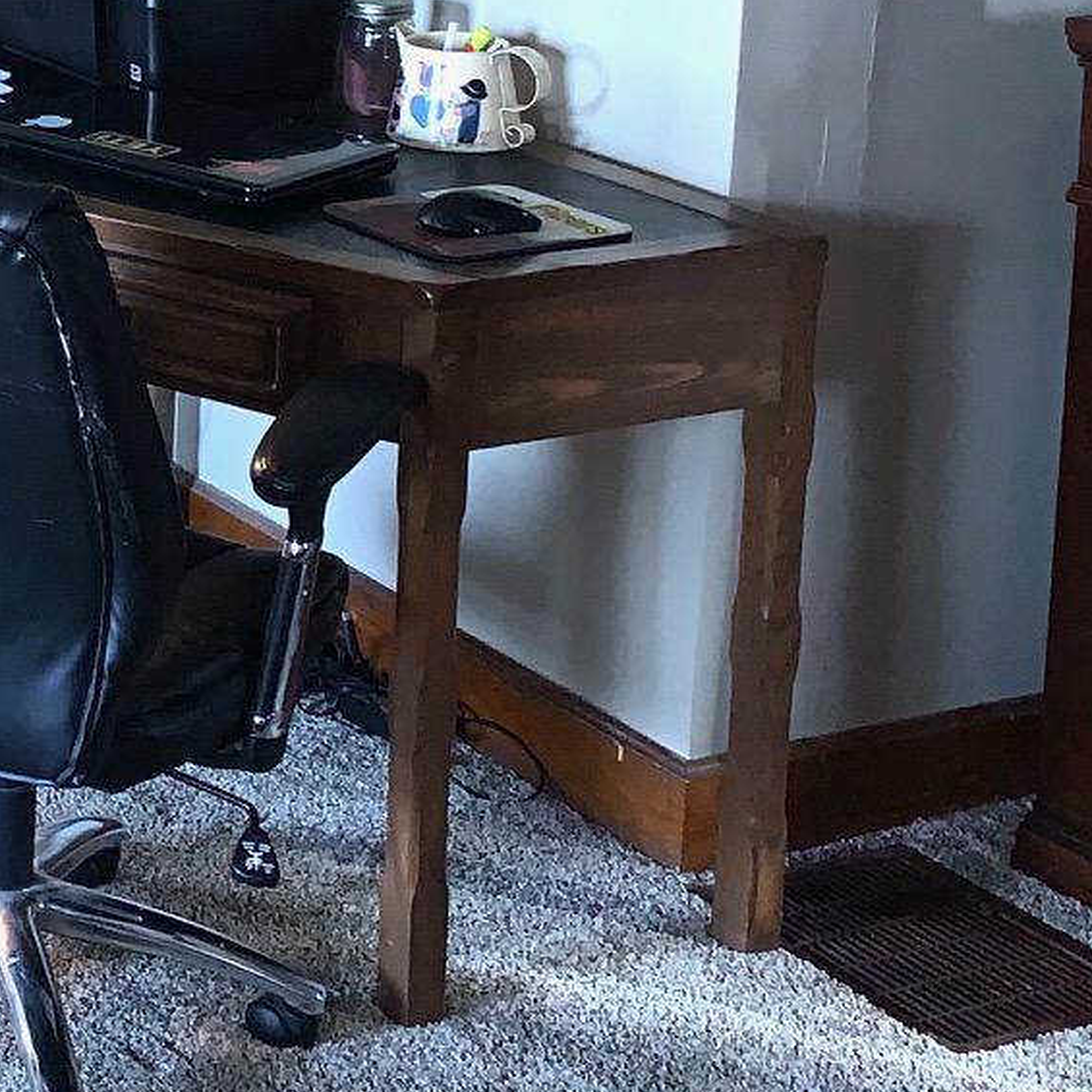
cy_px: -95
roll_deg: -0.3
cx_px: -622
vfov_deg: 20.2
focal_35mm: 82
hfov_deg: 18.4
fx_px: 2927
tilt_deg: -9.8
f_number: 1.8
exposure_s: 1/9
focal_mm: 4.25
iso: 64
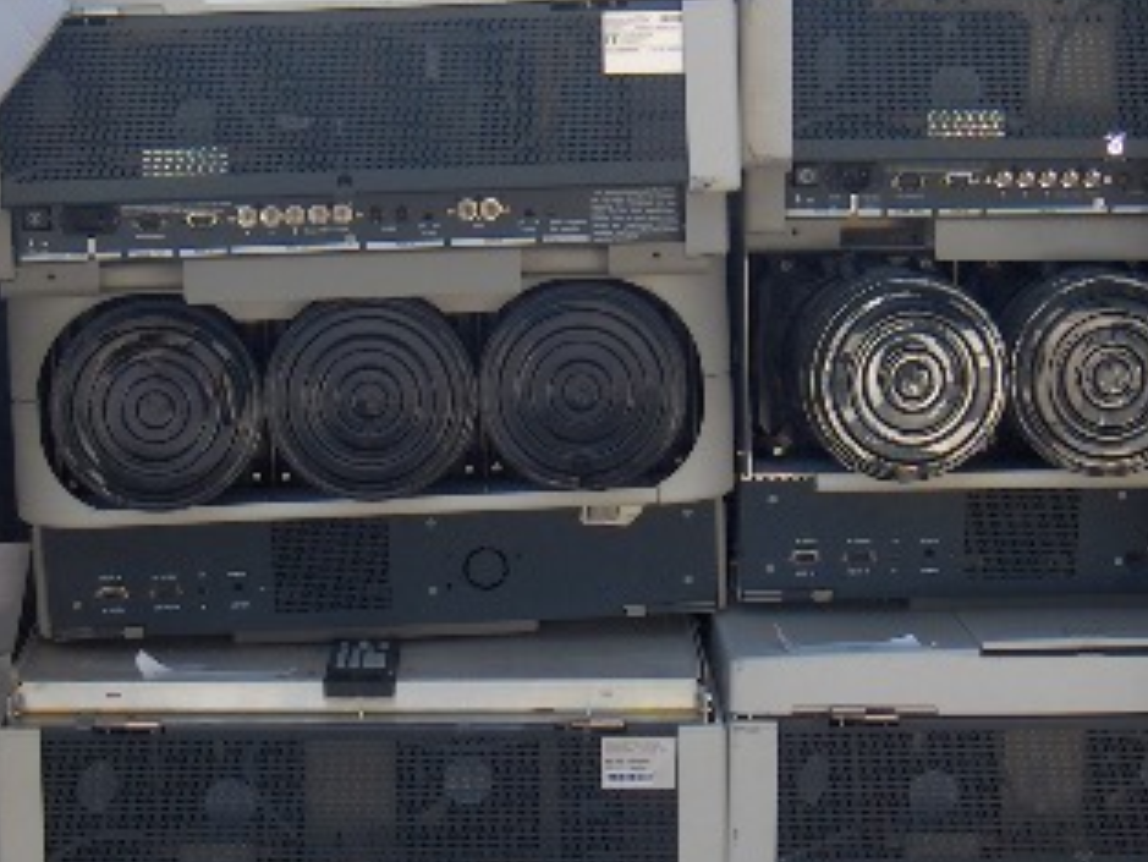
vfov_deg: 16.4
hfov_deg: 21.7
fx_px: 2986
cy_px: 554
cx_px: 715
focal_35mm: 90
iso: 195
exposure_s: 1/115
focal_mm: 9
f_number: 2.9
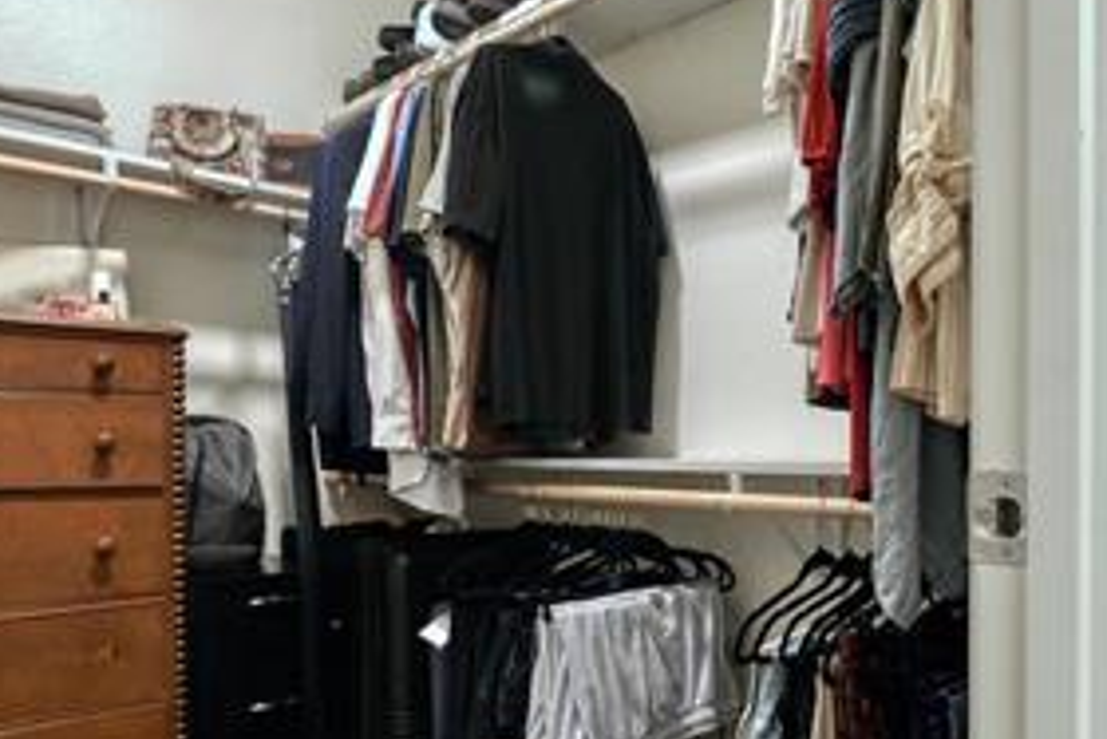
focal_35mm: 32
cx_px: 668
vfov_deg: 40.8
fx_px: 984
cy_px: 468
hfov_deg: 58.2
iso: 640
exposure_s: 1/2
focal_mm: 14
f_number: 8
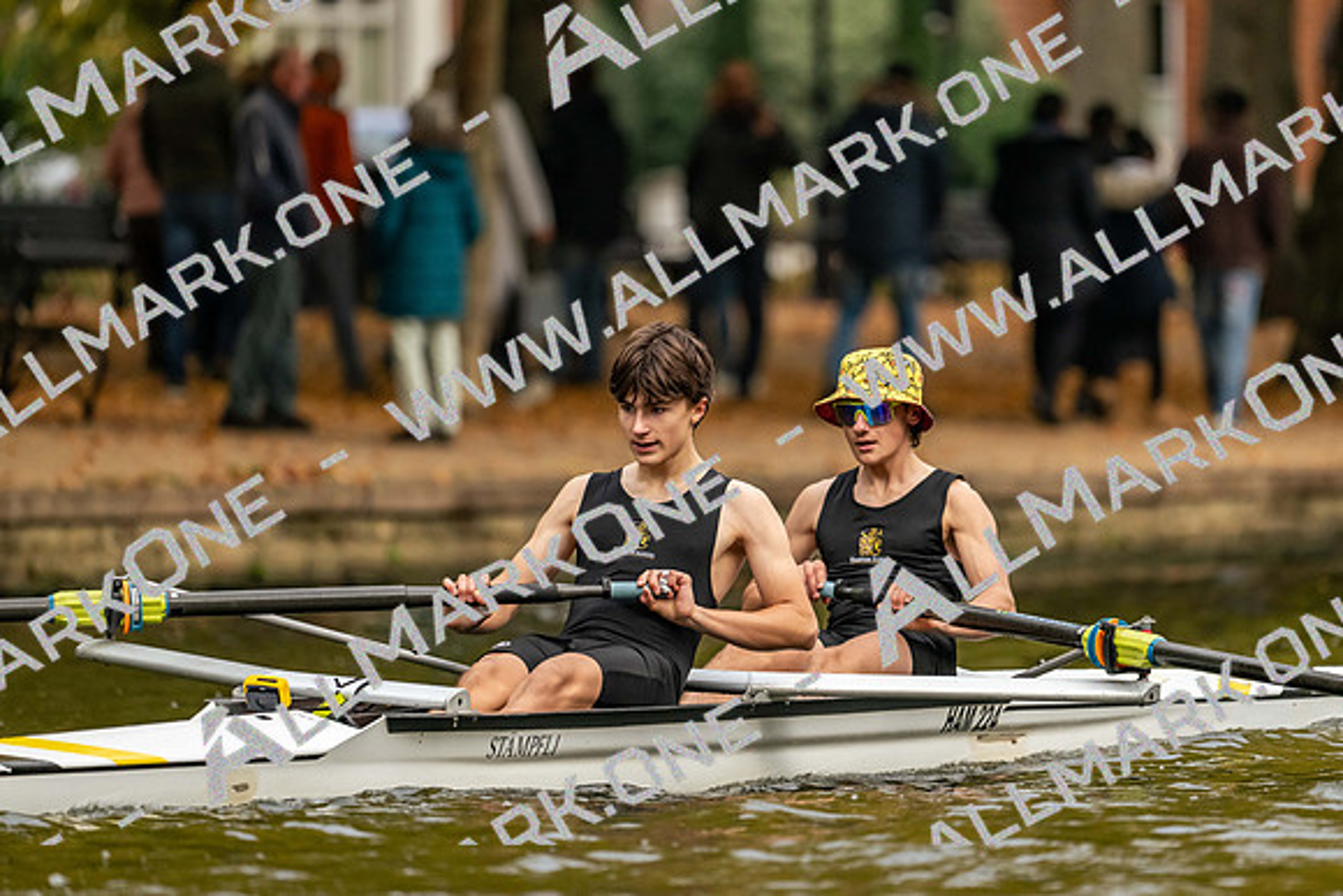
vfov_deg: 3.4
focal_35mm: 400
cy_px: 448
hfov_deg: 5.2
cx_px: 672
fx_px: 14925
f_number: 4.5
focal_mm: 400
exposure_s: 1/2500
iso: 2200
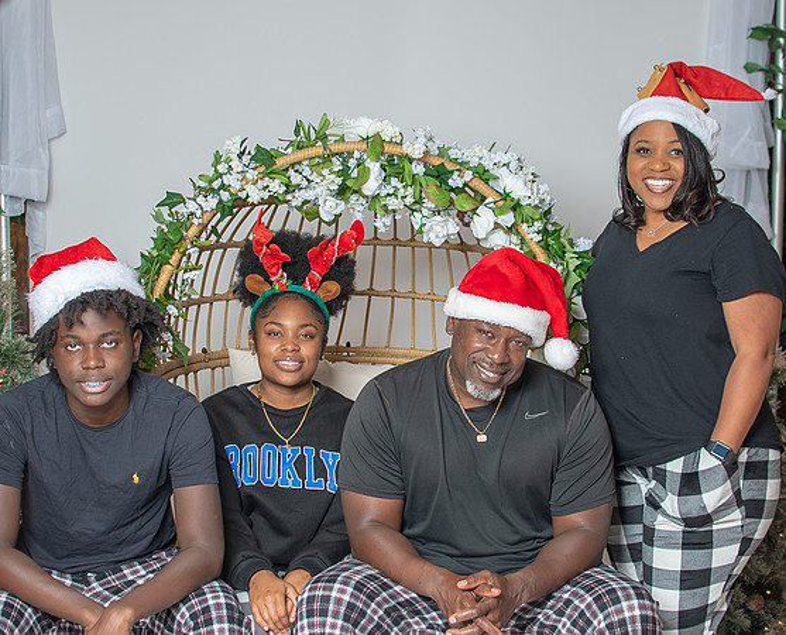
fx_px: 1472
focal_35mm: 63
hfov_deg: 29.9
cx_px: 379
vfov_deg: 24.3
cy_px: 295
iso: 100
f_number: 3.2
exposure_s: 1/250
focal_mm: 35
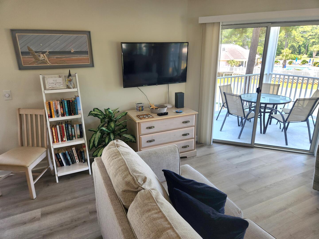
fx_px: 212
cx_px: 160
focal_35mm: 23
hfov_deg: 73.9
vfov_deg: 58.9
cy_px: 120
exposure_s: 1/182
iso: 64
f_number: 1.8
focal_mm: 5.4
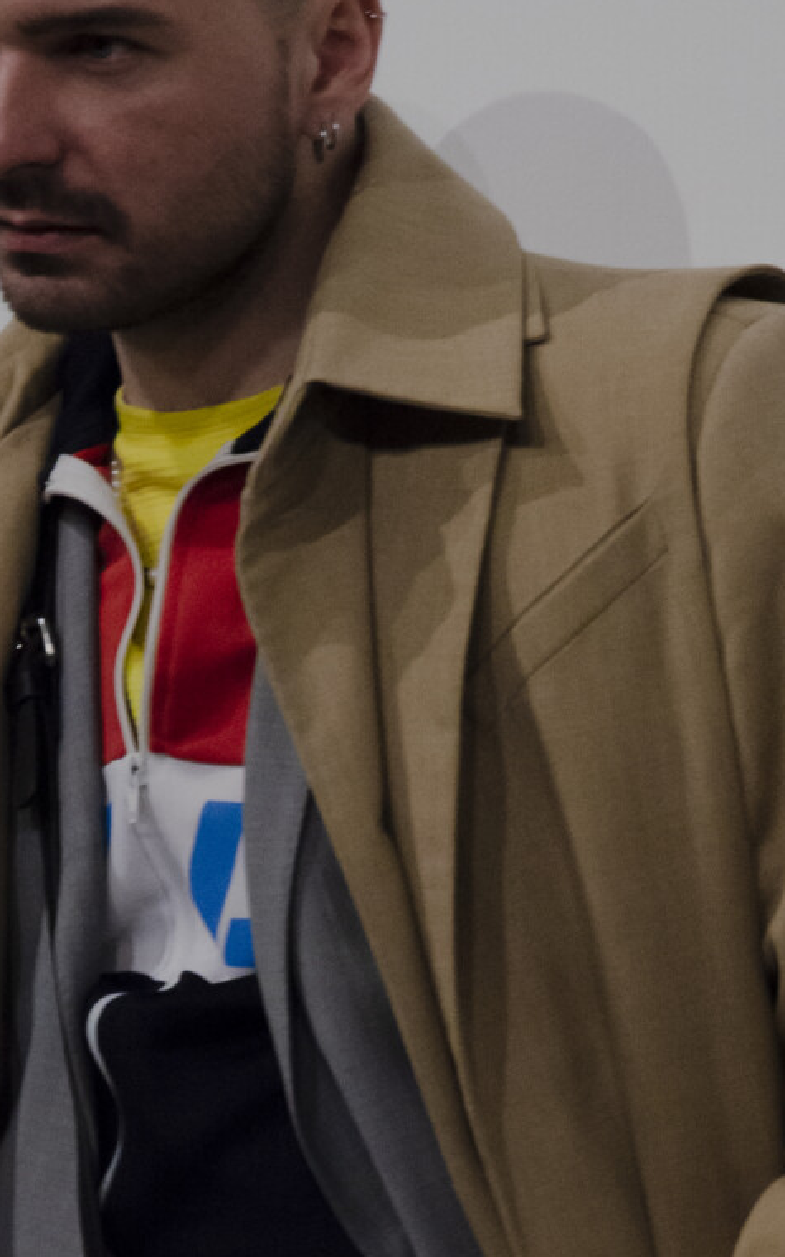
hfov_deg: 3.5
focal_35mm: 380
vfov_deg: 5.5
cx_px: 205
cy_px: 795
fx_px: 13020
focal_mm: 98
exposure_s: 1/100
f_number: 5.6
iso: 1250
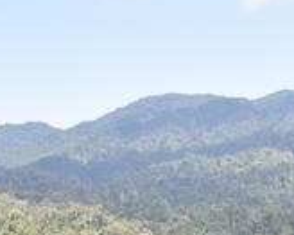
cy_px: 248
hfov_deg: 17.8
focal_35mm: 107
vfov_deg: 14.1
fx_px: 934
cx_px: 226
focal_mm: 25
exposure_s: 1/125
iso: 200
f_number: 11
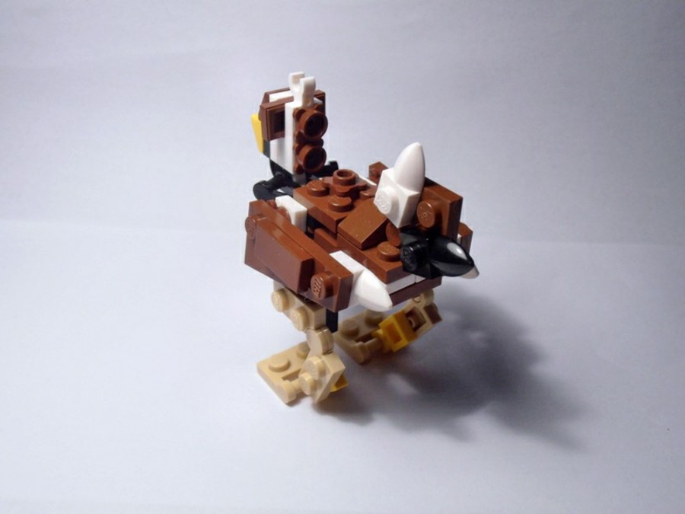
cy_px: 257
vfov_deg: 38.7
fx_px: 732
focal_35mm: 37
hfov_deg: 50.1
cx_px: 342
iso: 80
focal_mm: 6.61
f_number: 3.9
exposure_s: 1/60
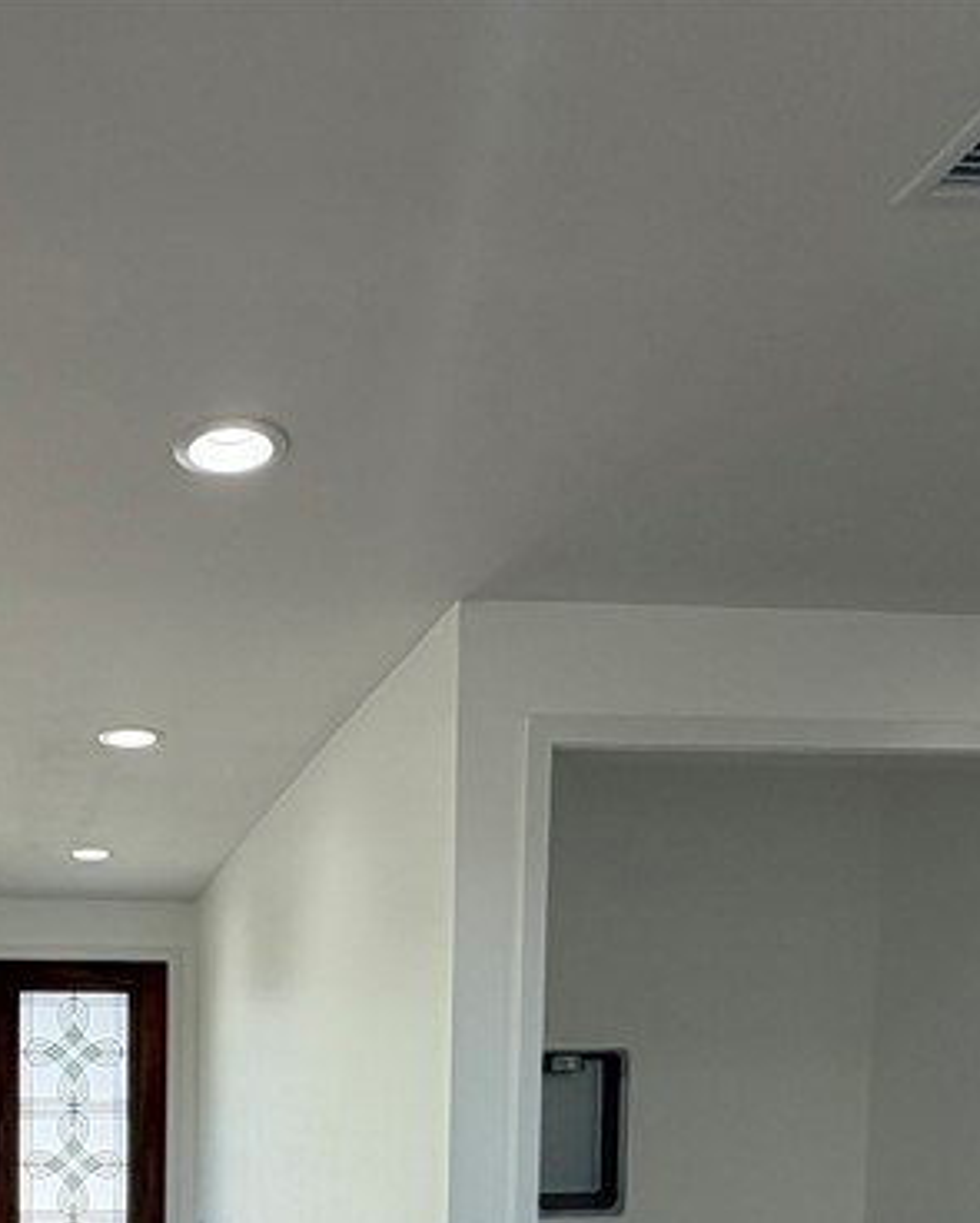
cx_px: 86
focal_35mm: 38
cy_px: 1263
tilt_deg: -5.5
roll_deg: +0.8
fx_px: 1376
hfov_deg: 36.6
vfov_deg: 40.9
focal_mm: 2.22
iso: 64
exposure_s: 1/121
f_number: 2.2
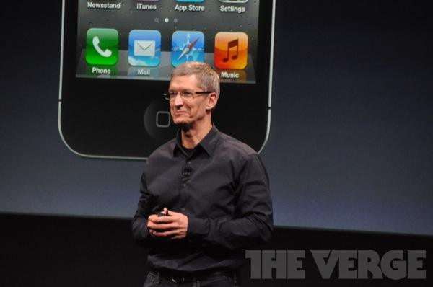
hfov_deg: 6.9
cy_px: 144
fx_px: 3603
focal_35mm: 300
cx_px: 216
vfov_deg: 4.6
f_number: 5.6
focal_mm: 200
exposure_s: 1/200
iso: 2500
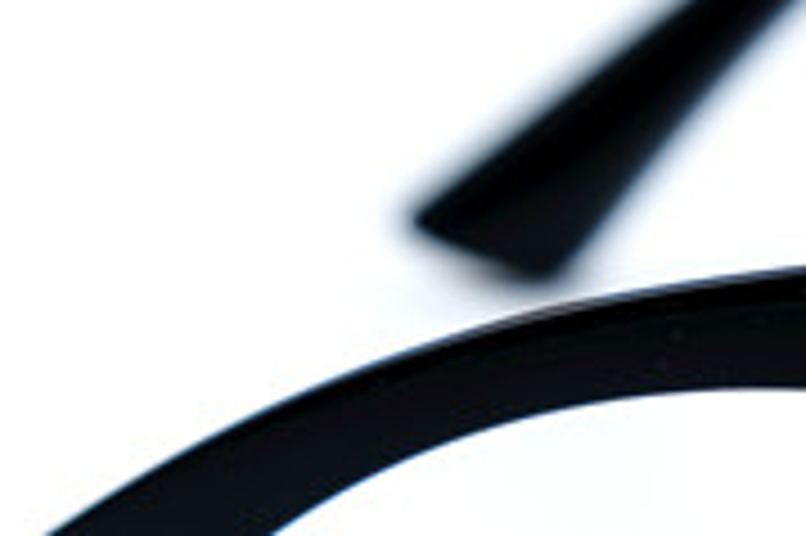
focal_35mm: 341
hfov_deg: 5.9
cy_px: 243
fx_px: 7627
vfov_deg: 4.0
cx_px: 1693
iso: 160
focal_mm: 40.7
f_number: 5.6
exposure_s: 1/180
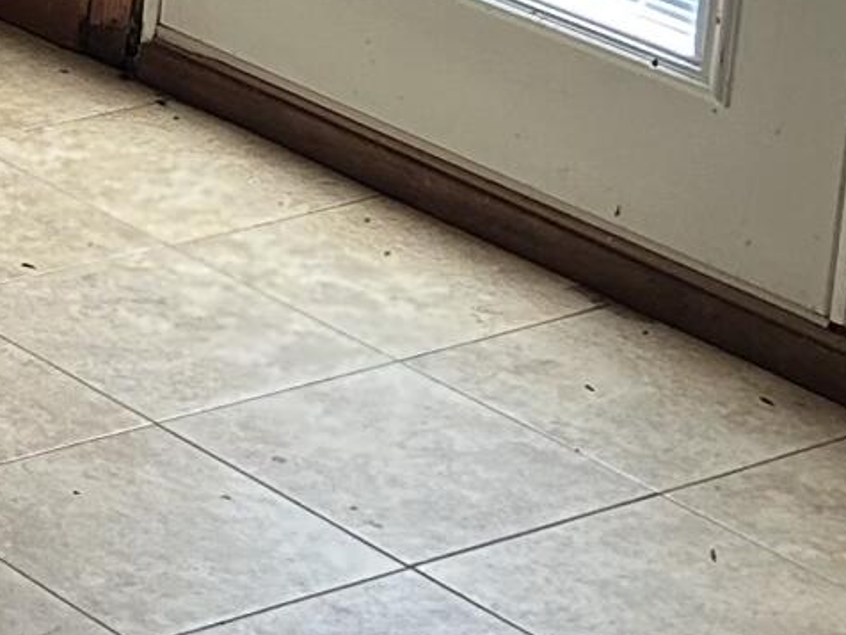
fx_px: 4008
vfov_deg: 8.7
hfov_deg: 11.0
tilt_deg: -12.8
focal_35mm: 164
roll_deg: -1.8
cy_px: -498
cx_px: -841
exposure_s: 1/92
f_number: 1.5
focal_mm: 5.7
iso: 125
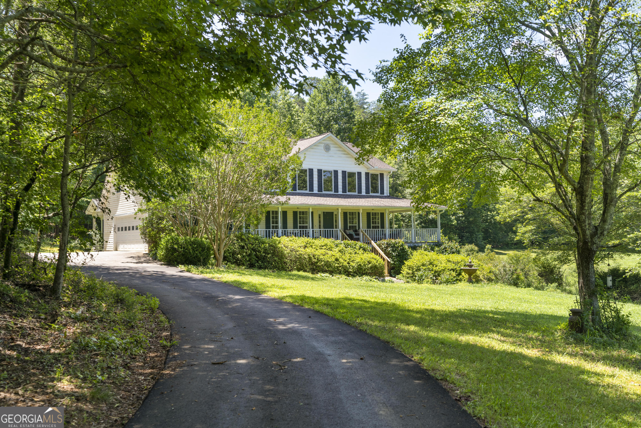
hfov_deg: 54.4
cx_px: 320
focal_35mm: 35
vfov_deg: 37.9
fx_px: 623
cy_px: 214
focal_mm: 35
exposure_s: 1/500
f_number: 2.8
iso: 160
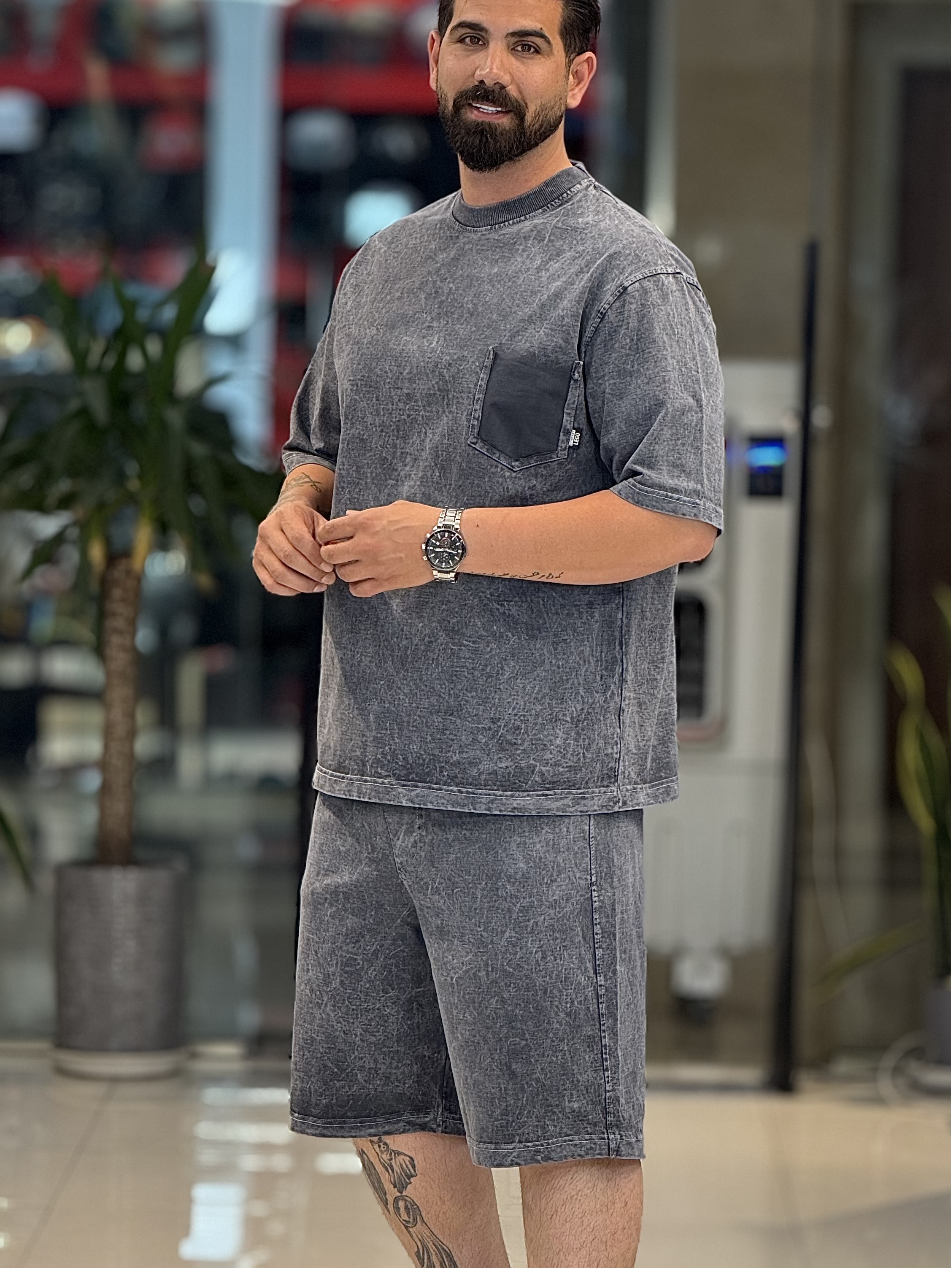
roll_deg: -0.9
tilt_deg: -3.5
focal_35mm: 161
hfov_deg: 9.2
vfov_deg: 12.3
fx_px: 5897
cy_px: 744
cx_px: 477
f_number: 2.8
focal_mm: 15.66
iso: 160
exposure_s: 1/100
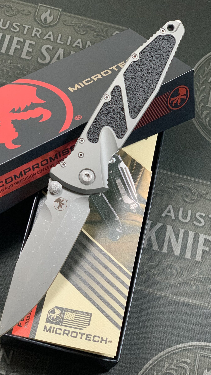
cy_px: 200
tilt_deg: -68.6
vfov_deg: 34.3
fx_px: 607
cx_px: 75
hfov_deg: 19.7
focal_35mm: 61
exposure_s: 1/50
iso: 250
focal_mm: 6
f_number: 2.4
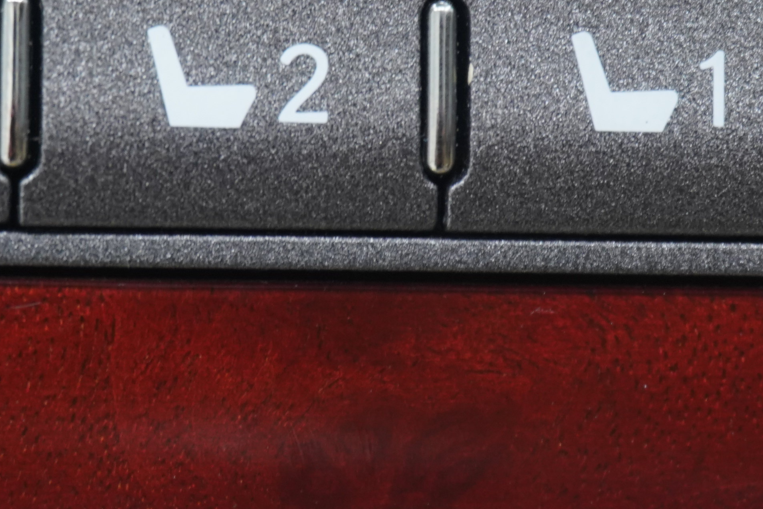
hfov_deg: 12.5
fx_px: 3497
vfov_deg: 8.3
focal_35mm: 165
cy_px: 103
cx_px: 375
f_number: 5.6
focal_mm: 41
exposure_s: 1/80
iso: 800
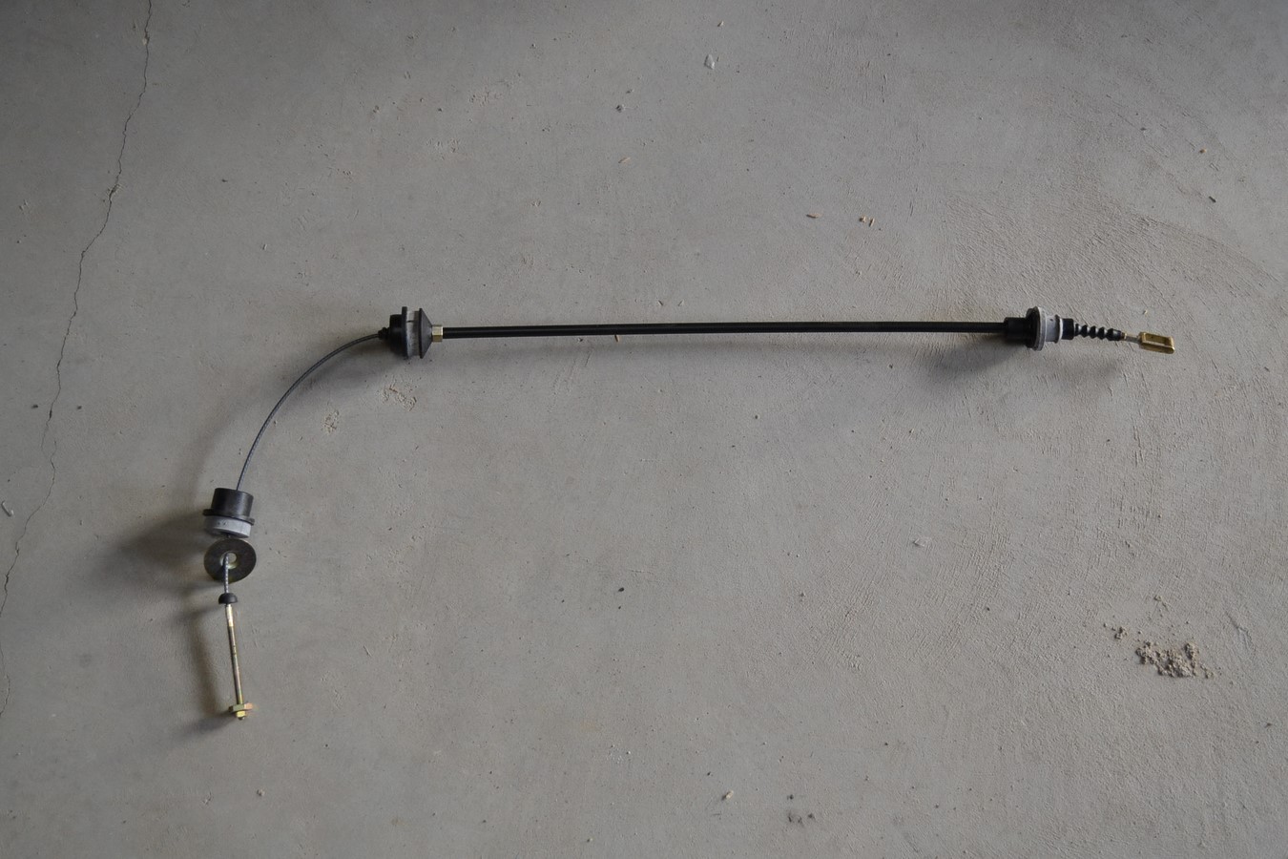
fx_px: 1503
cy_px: 430
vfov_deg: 31.9
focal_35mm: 42
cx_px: 644
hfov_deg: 46.4
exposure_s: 1/60
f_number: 4.5
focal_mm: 28
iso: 640
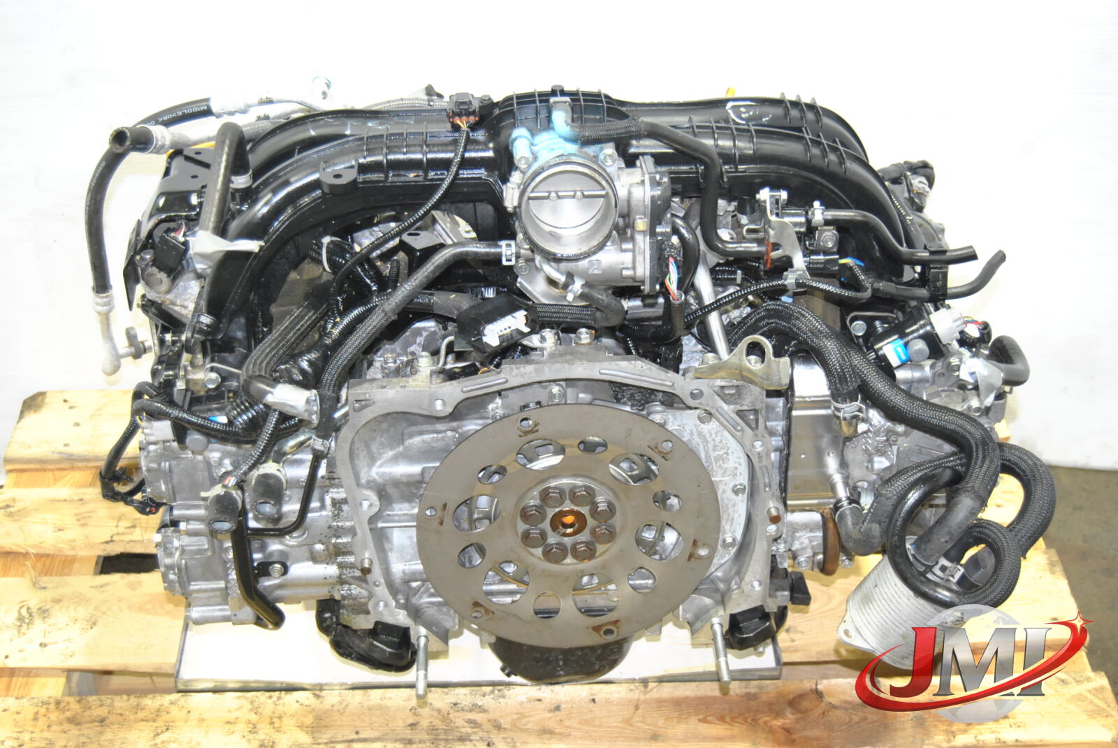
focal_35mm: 52
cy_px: 374
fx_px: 1632
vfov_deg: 25.8
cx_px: 559
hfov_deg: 37.8
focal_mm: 35
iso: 800
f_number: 4.8
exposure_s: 1/60
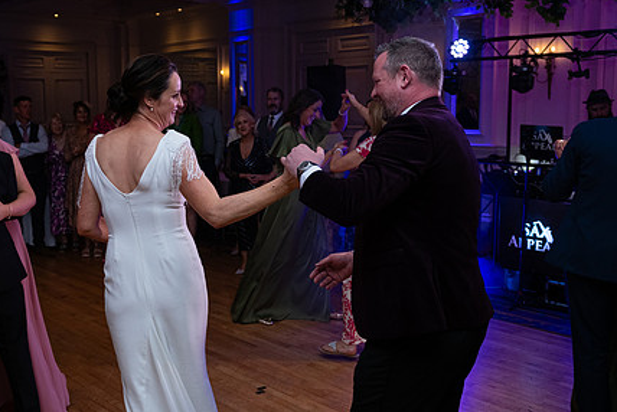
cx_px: 251
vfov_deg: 31.9
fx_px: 720
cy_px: 195
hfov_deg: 46.1
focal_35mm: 42
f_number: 3.5
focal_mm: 31
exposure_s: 1/160
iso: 640
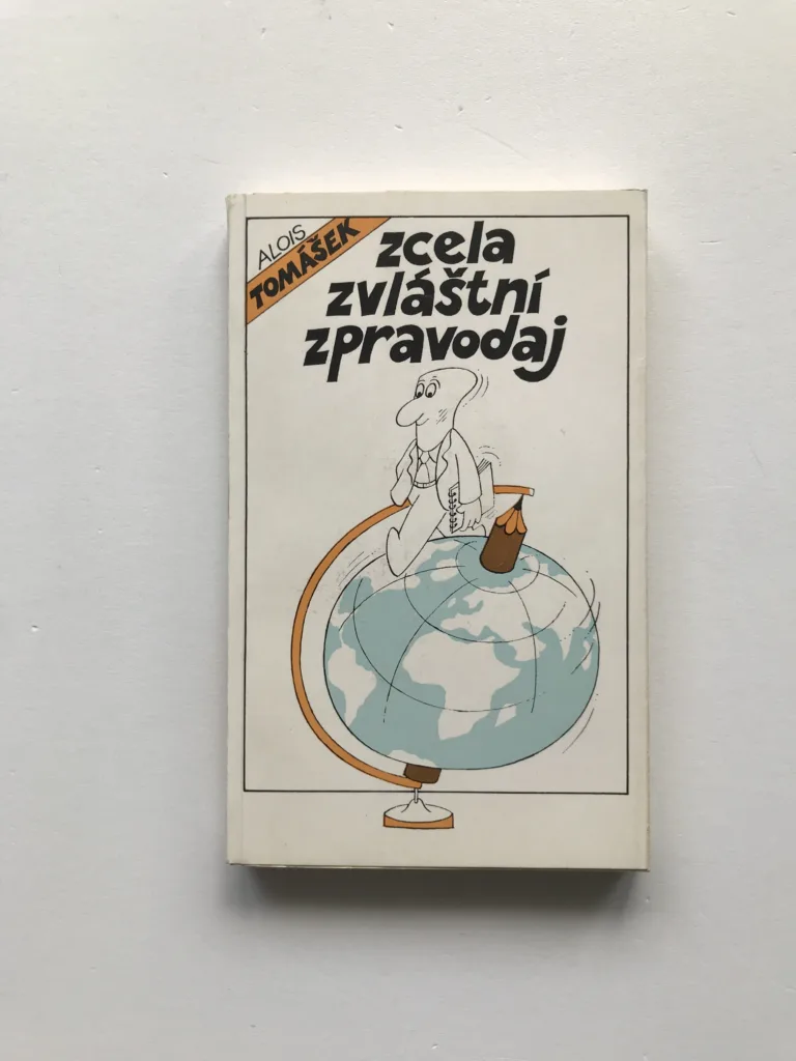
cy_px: 530
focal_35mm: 28
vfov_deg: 63.4
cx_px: 398
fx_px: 858
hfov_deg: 49.7
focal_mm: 3.99
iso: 25
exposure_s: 1/100
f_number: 1.8
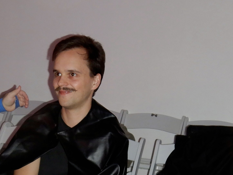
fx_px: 518
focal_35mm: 77
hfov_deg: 25.3
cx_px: 129
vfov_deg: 18.3
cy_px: 198
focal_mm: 4.3
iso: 200
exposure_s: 1/30
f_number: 2.8
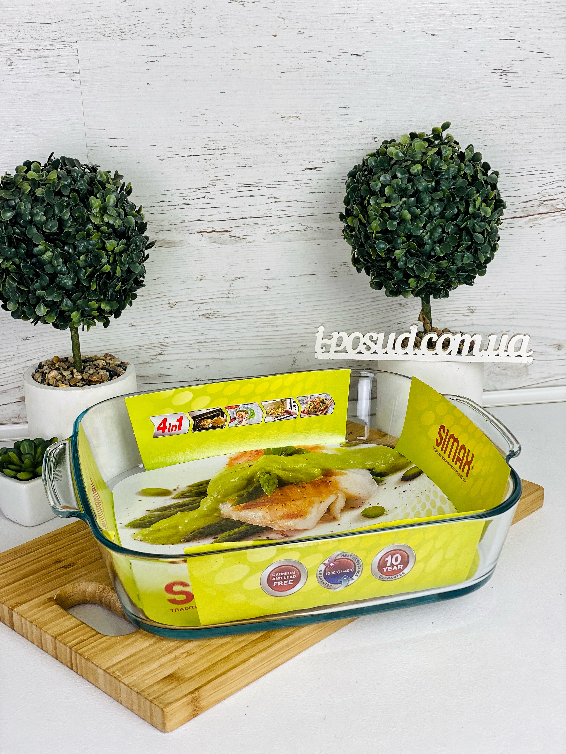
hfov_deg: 28.0
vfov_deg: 36.8
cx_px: 283
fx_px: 1134
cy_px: 377
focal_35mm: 52
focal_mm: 6
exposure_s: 1/149
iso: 20
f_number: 2
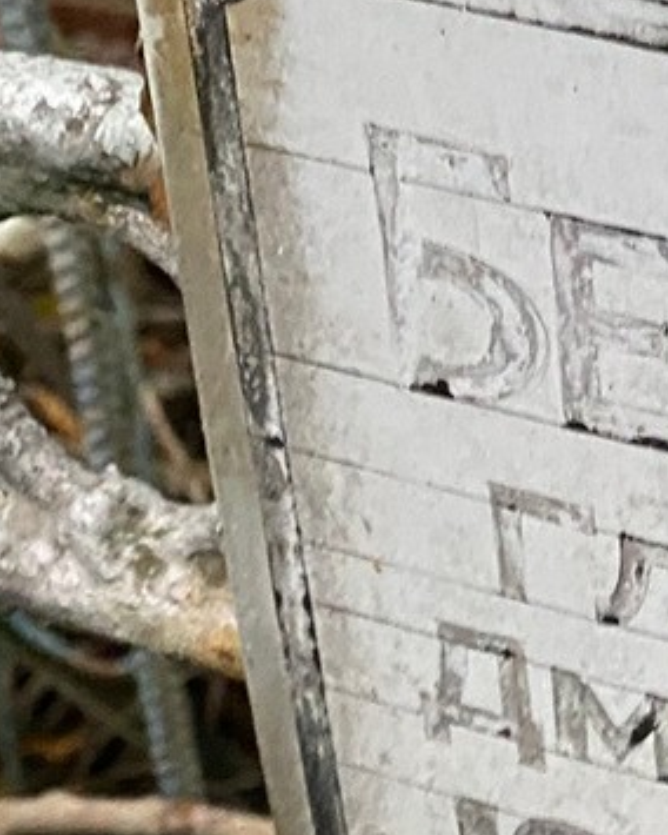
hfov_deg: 13.4
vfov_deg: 18.6
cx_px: 1225
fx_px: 2545
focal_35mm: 103
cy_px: 546
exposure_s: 1/57
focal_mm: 4.25
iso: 500
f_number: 1.8
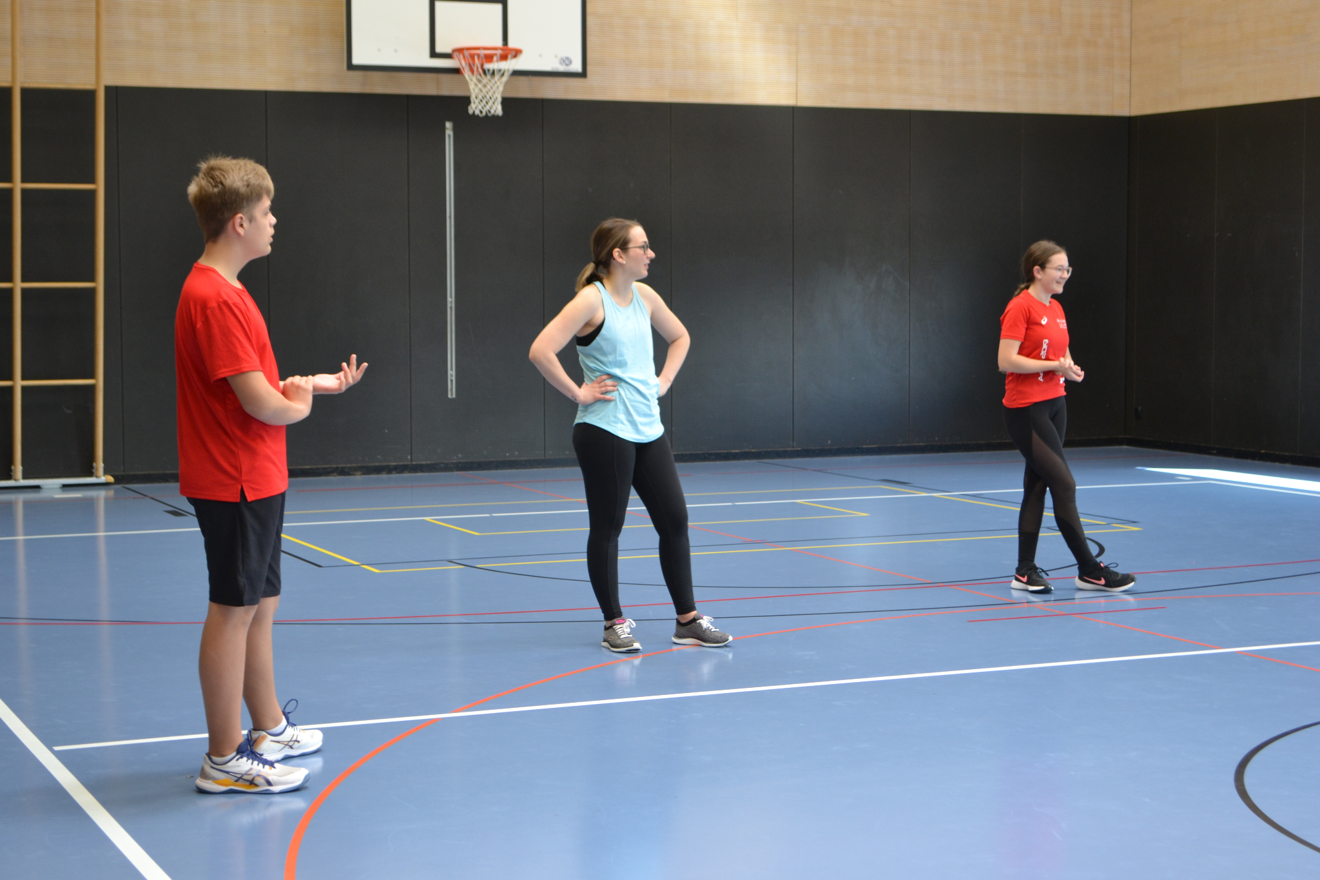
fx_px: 2310
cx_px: 660
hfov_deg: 31.9
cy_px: 440
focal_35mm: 63
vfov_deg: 21.6
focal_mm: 42
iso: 400
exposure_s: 1/30
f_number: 5.3
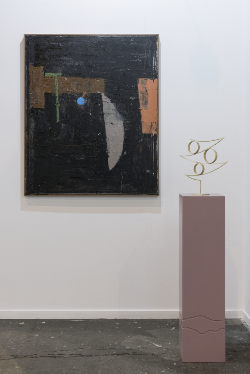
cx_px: 125
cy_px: 187
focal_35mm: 48
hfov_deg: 28.1
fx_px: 499
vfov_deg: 41.1
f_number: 16
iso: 64
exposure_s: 2.5
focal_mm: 48
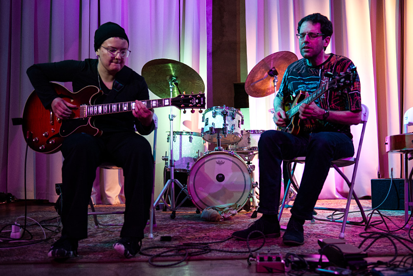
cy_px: 138
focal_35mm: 29
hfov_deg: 63.7
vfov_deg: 45.0
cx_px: 206
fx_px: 333
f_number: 2.8
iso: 2200
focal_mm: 29
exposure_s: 1/100
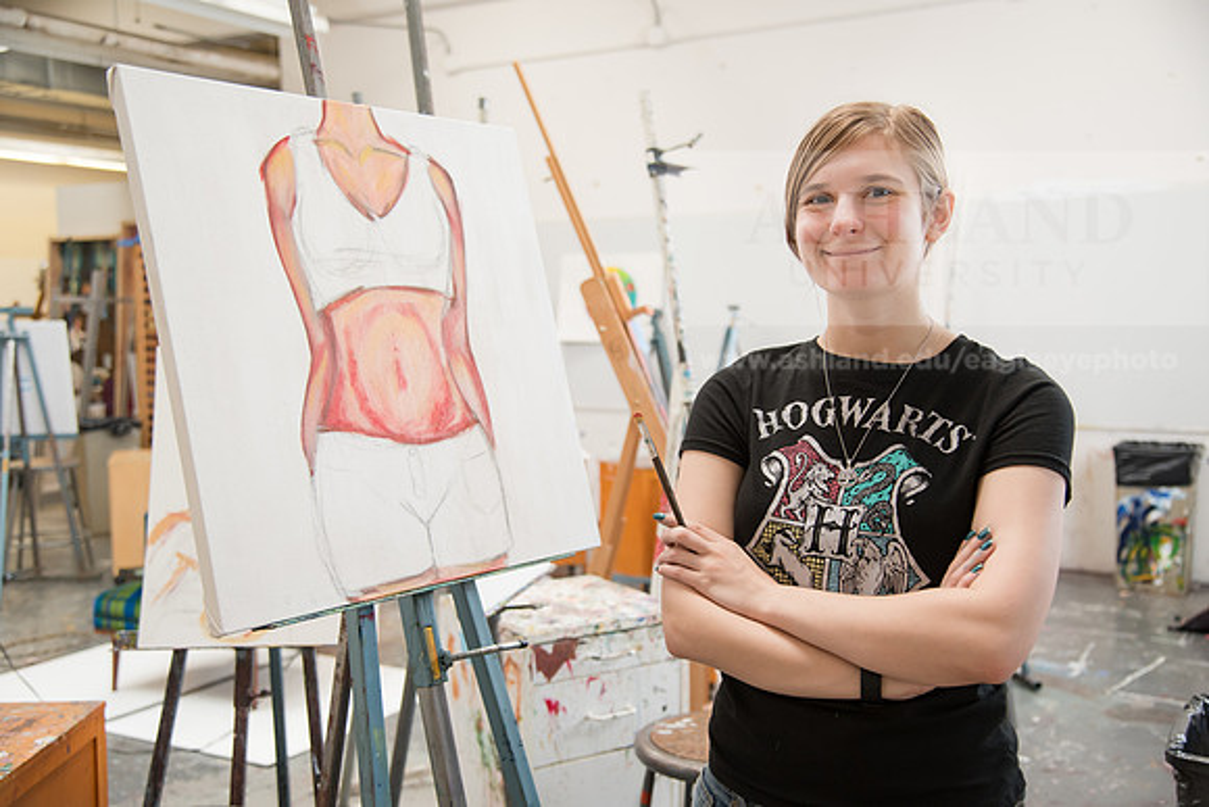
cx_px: 604
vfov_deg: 35.1
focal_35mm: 38
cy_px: 404
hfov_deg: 50.7
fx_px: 1276
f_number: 4
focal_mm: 38
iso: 1250
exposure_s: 1/160
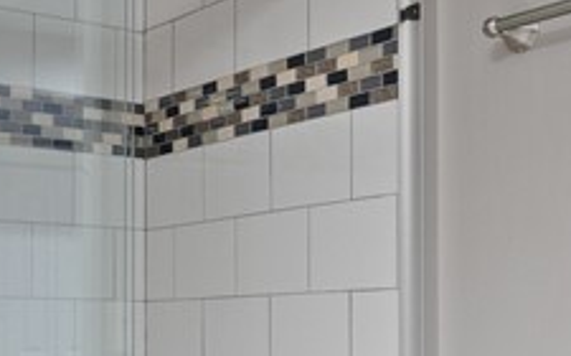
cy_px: 323
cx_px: 38
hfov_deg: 28.5
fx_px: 1072
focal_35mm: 69
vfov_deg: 18.5
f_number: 8
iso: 1000
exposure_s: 1/1.25
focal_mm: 14
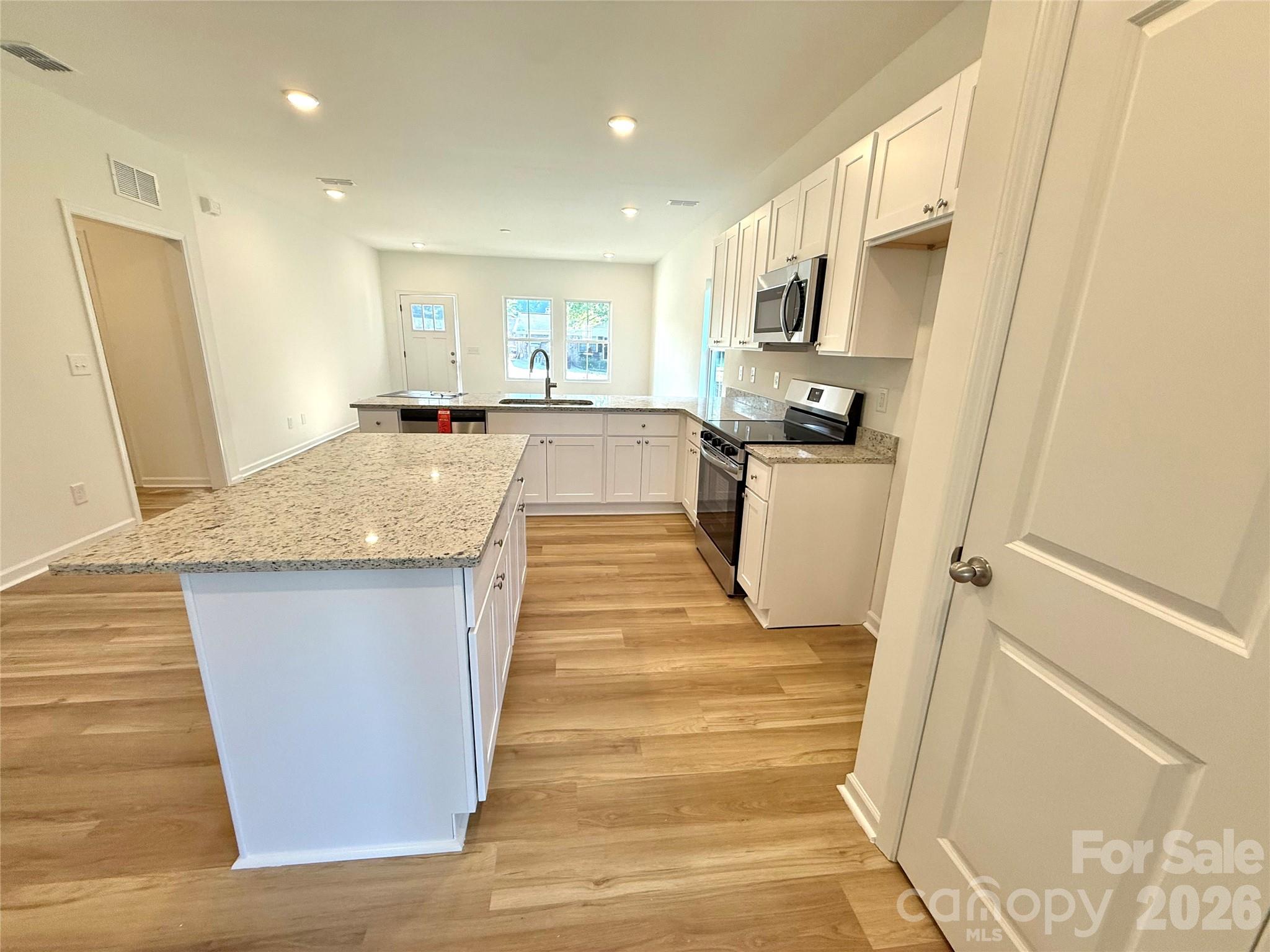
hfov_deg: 102.1
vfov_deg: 85.7
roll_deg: -2.0
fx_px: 514
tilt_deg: -14.4
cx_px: 635
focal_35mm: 14
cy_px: 476
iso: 160
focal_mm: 2.22
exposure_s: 1/120
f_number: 2.2
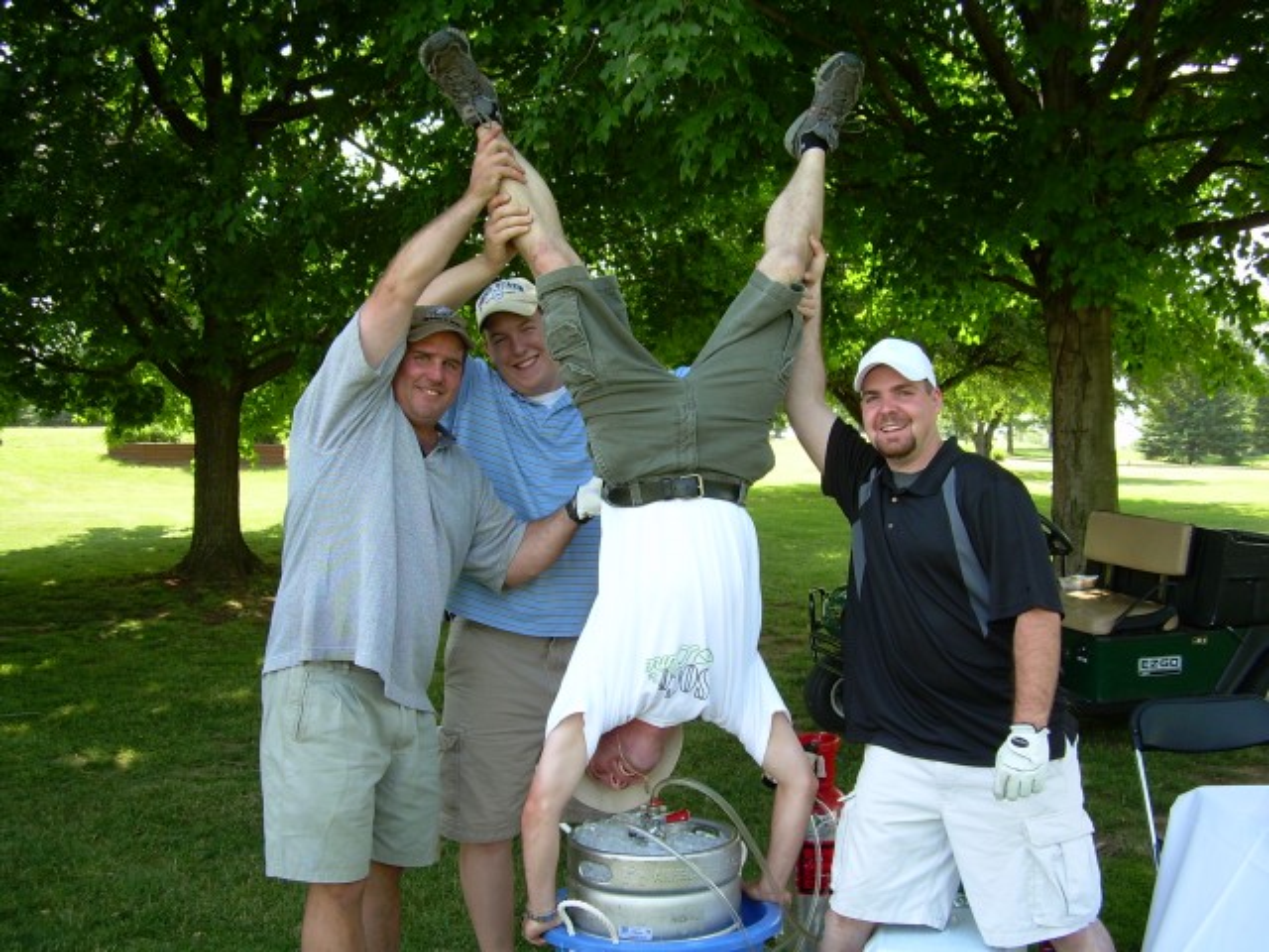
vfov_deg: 37.7
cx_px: 634
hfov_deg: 49.0
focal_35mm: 38
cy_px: 476
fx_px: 1393
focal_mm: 6.3
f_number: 2.8
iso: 50
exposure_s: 1/136
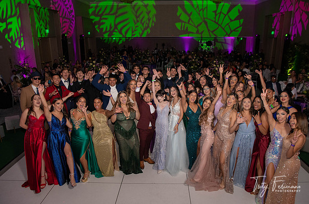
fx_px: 219
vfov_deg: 50.0
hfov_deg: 70.3
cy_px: 107
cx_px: 161
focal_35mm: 26
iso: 1250
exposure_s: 1/125
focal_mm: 24
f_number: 6.3
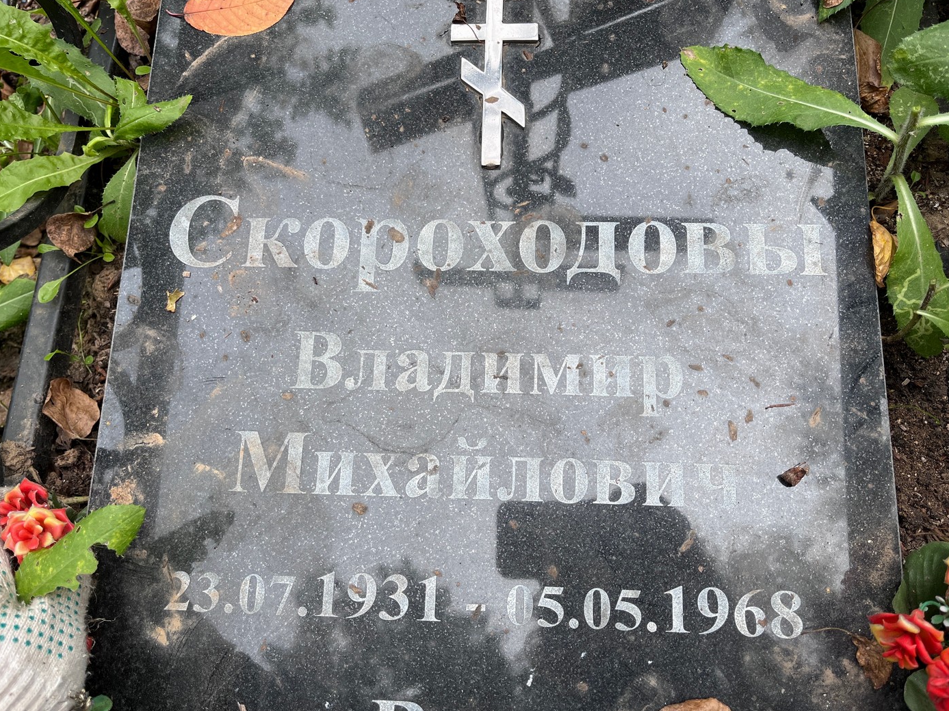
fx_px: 740
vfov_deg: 51.3
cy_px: 350
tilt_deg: -73.2
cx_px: 480
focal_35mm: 27
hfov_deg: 65.3
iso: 50
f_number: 1.6
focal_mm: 5.1
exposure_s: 1/404
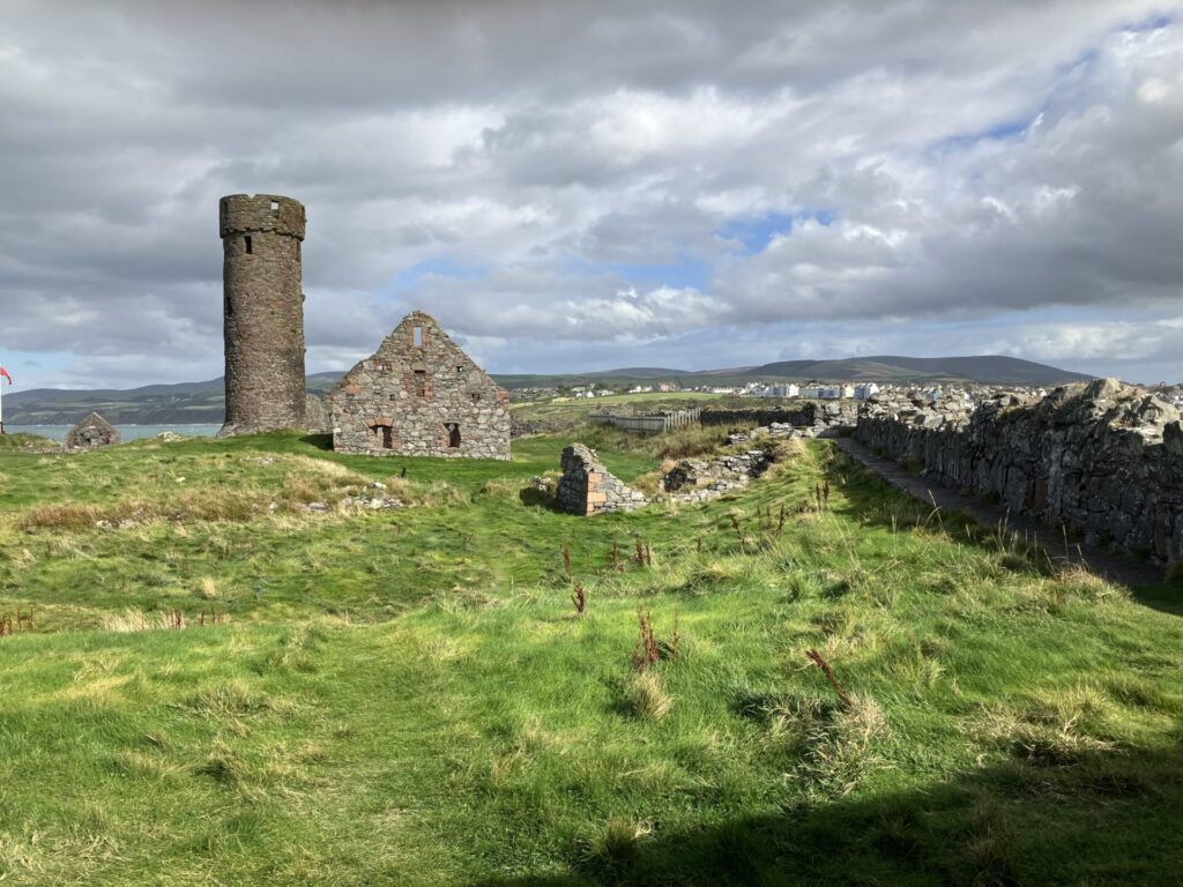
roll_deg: +0.3
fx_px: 957
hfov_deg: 63.4
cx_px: 592
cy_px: 444
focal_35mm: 28
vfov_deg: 49.7
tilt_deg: -1.6
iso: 32
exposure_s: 1/1946
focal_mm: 3.99
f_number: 1.8
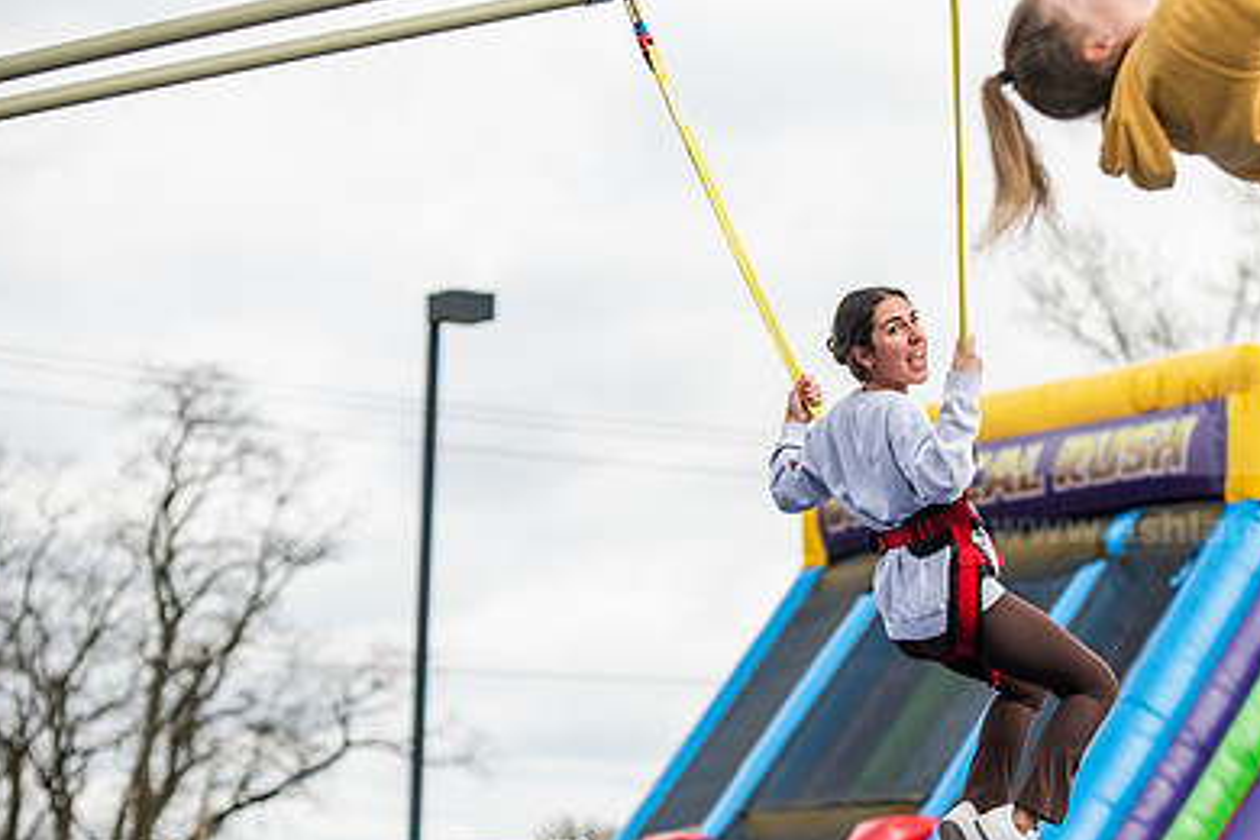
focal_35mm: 156
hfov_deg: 13.1
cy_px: 596
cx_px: 843
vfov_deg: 8.8
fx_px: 5460
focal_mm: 105
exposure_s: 1/1000
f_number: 3.5
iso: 125
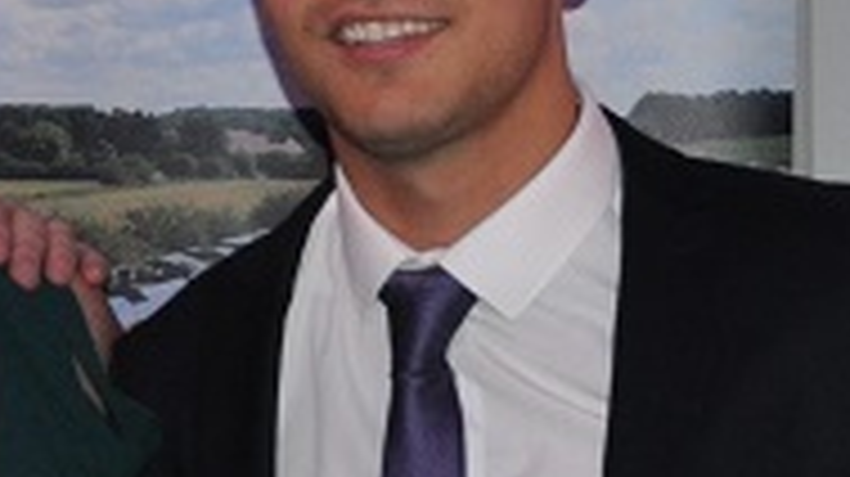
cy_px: 140
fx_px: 4497
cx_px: -54
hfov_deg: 10.7
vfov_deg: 6.1
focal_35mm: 200
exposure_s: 1/60
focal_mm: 25
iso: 800
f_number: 4
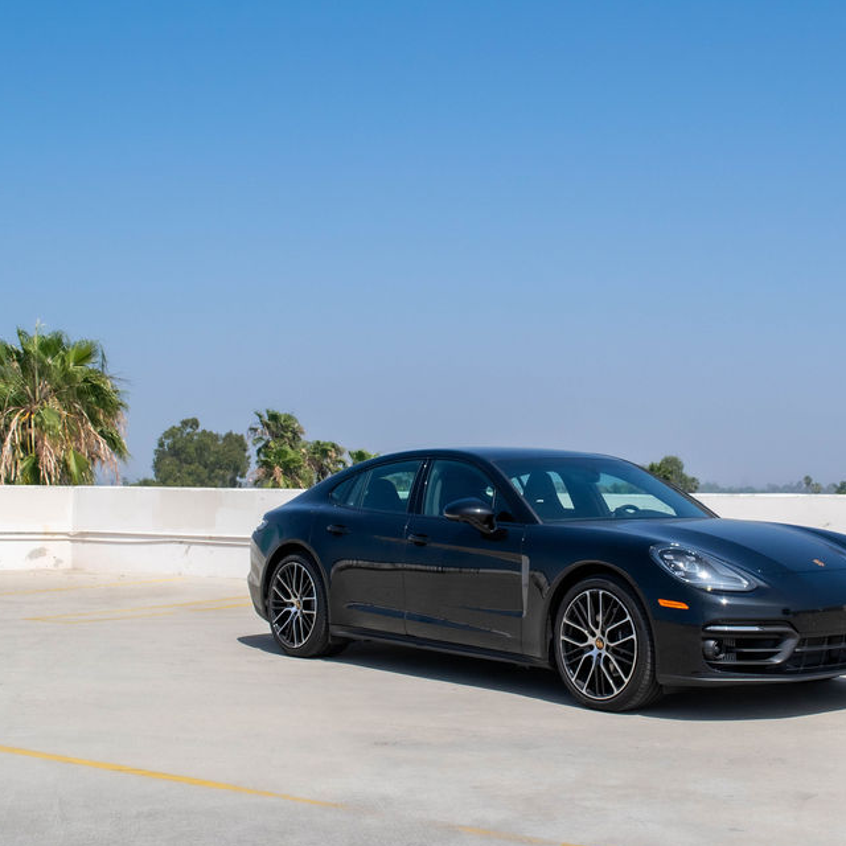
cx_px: 564
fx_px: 1465
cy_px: 416
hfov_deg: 31.9
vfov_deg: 32.2
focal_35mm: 53
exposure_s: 1/2000
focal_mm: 26
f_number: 8
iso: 400
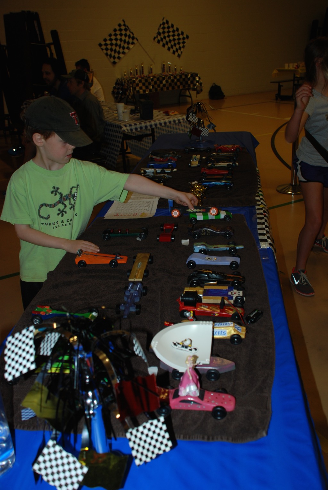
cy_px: 245
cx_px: 164
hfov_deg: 40.1
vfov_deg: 57.2
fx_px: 450
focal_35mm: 33
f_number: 3.8
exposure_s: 1/60
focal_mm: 22
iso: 200
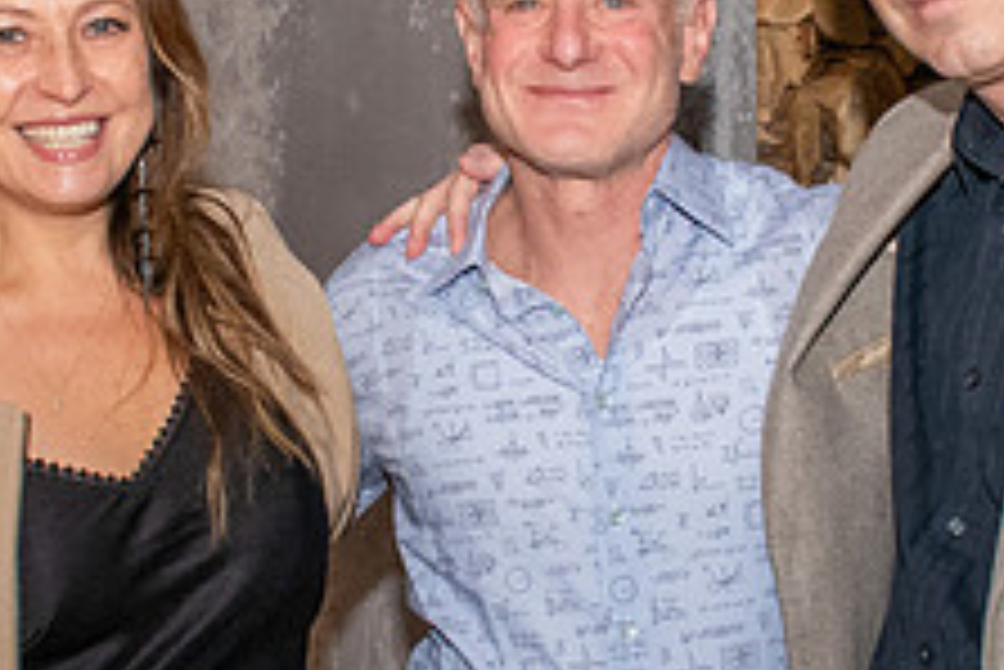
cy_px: 407
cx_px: 547
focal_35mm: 88
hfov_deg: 23.1
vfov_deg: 15.5
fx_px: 2456
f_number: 11
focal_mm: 18
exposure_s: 1/100
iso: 5000
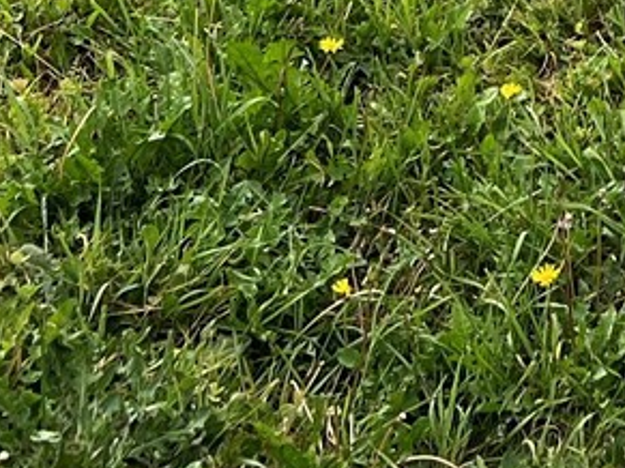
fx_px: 2581
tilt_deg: -10.4
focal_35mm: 143
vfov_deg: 9.1
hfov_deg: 12.9
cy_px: -756
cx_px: 992
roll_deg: -0.8
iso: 50
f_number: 1.5
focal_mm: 5.7
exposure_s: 1/1869
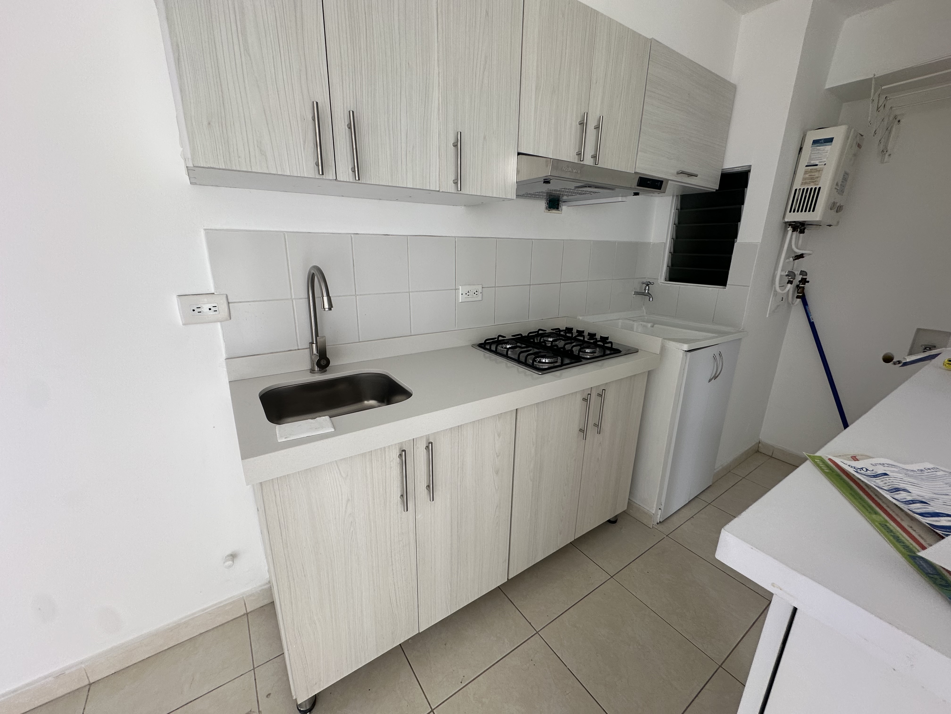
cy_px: 357
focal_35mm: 14
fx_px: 385
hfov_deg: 102.1
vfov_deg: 85.7
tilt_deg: -15.2
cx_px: 476
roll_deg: -0.1
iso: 64
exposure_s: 1/99
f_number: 2.2
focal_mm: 2.22
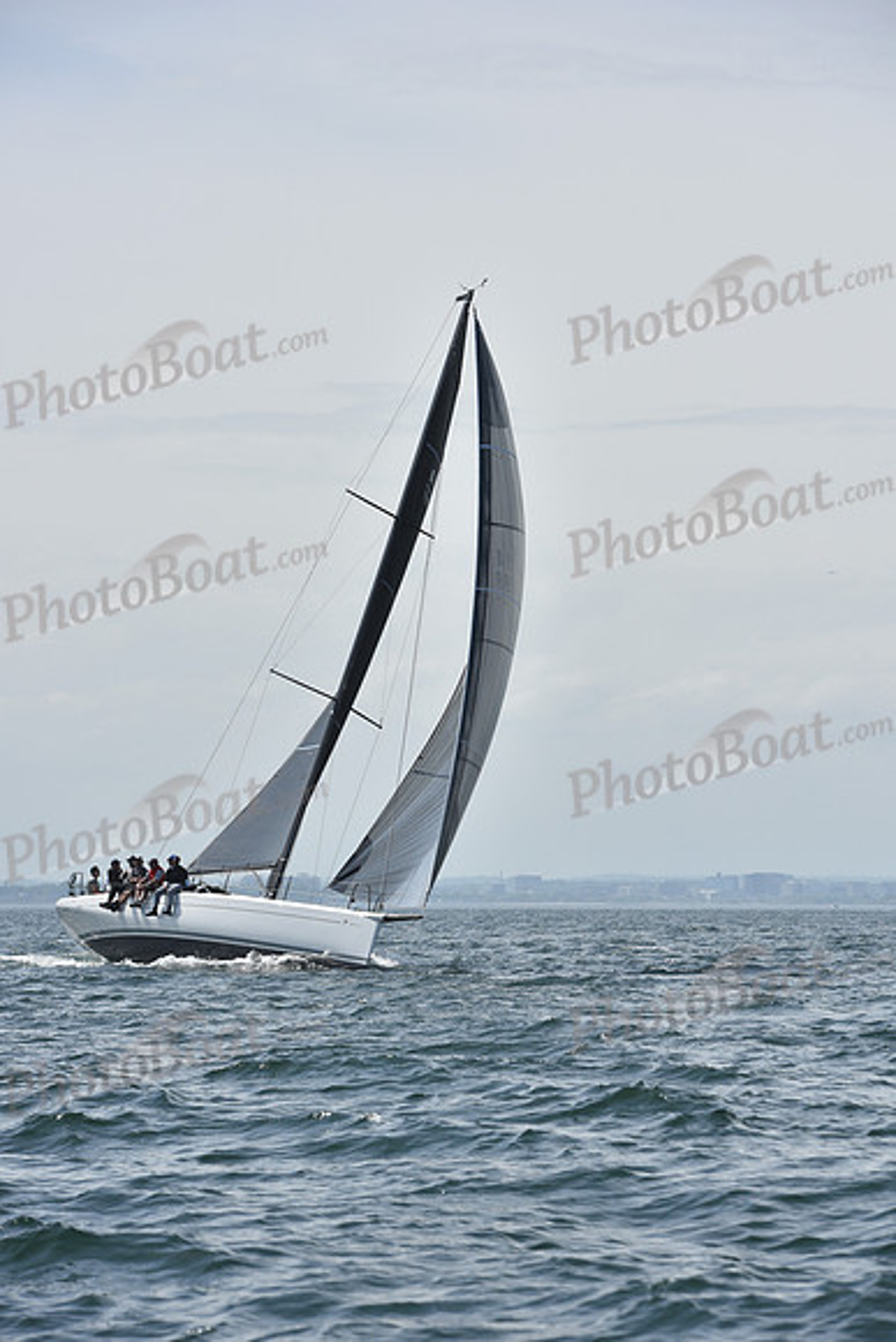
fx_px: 4664
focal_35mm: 125
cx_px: 448
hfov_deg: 11.0
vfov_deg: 16.4
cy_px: 671
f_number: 8
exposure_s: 1/1250
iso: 200
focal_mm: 125
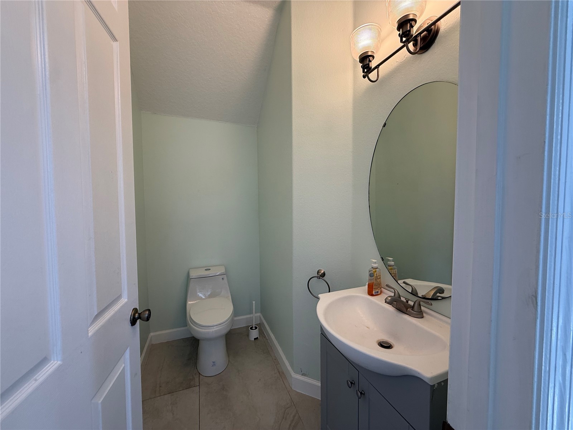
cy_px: 215
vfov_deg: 85.7
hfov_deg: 102.1
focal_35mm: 14
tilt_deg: -1.7
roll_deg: +0.7
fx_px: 232
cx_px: 286
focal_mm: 2.22
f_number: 2.2
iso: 100
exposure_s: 1/120
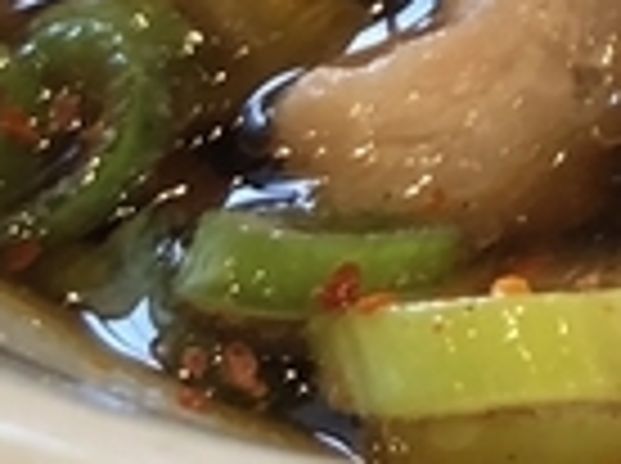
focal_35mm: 208
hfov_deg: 8.8
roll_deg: +6.1
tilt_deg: -34.4
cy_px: -667
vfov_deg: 6.7
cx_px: 1413
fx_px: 3725
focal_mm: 4
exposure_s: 1/17
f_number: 1.8
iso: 50
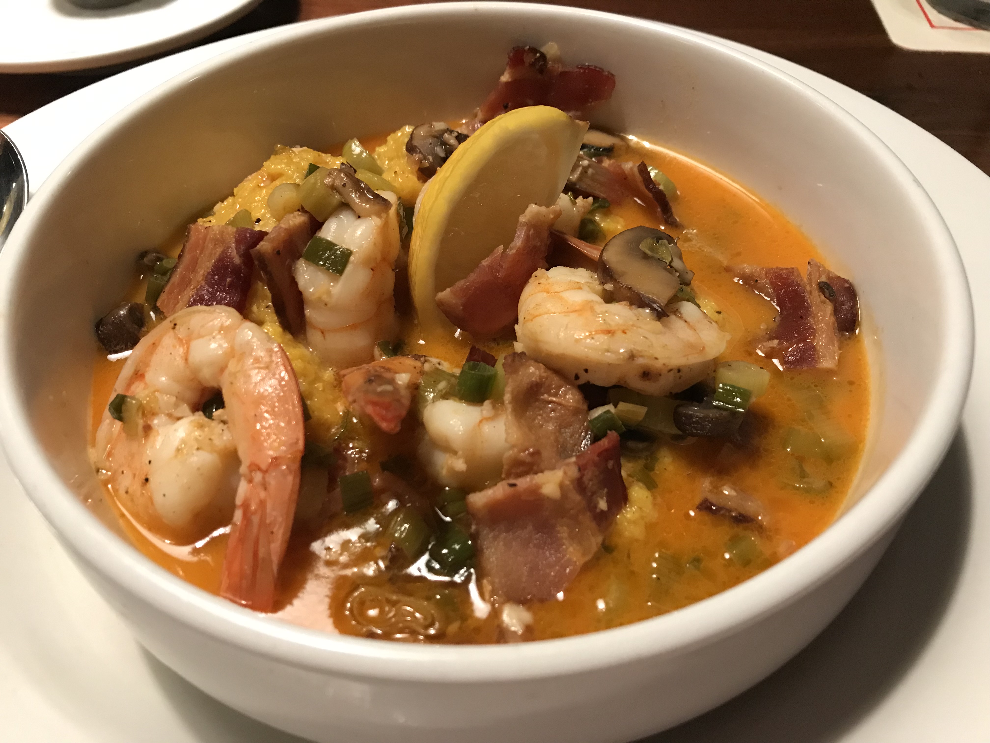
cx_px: 495
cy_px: 372
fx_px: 801
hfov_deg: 63.4
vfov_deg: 49.7
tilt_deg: -48.8
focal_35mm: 28
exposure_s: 1/9
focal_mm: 3.99
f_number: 1.8
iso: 100
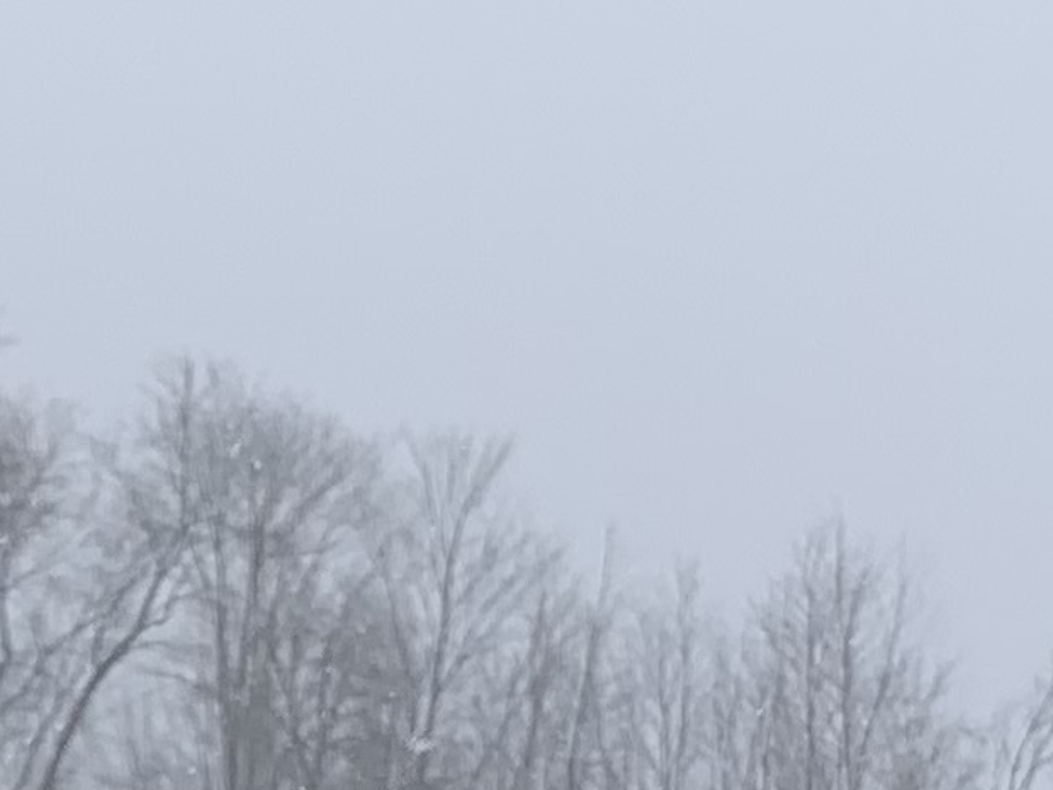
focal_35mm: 169
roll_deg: +0.0
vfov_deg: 7.9
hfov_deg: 11.7
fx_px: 5141
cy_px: 2130
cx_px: 307
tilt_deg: -10.8
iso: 25
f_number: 1.8
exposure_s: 1/879
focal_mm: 4.25
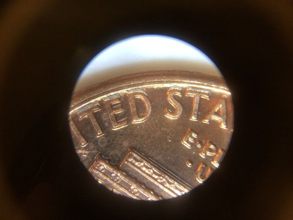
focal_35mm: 30
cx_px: 146
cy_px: 110
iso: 250
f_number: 2.2
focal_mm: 4.12
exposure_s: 1/30
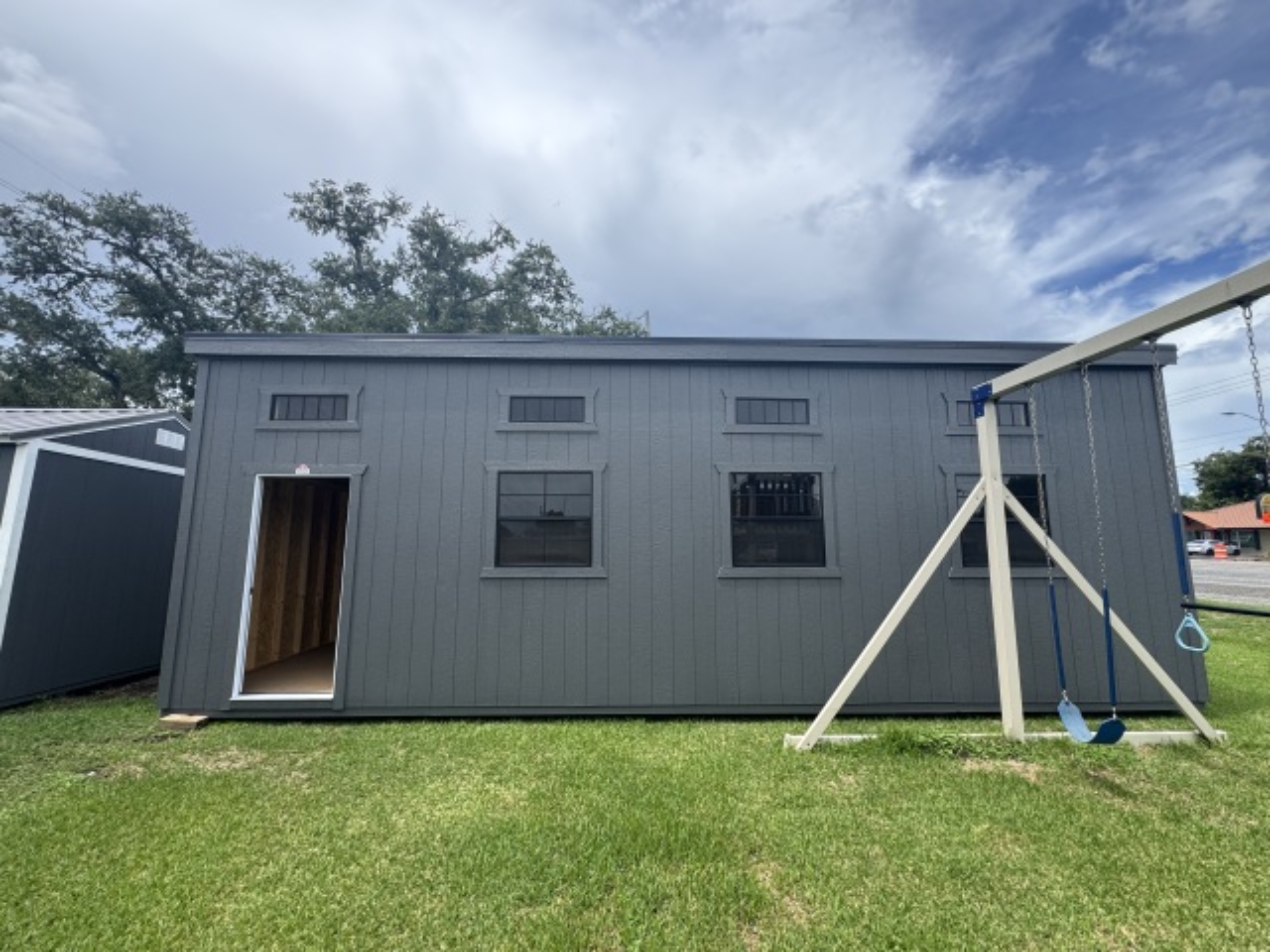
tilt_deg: +6.6
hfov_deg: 102.1
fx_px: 514
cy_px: 476
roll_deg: -0.5
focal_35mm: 14
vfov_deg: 85.7
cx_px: 635
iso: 40
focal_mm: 2.22
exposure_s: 1/756
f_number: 2.2
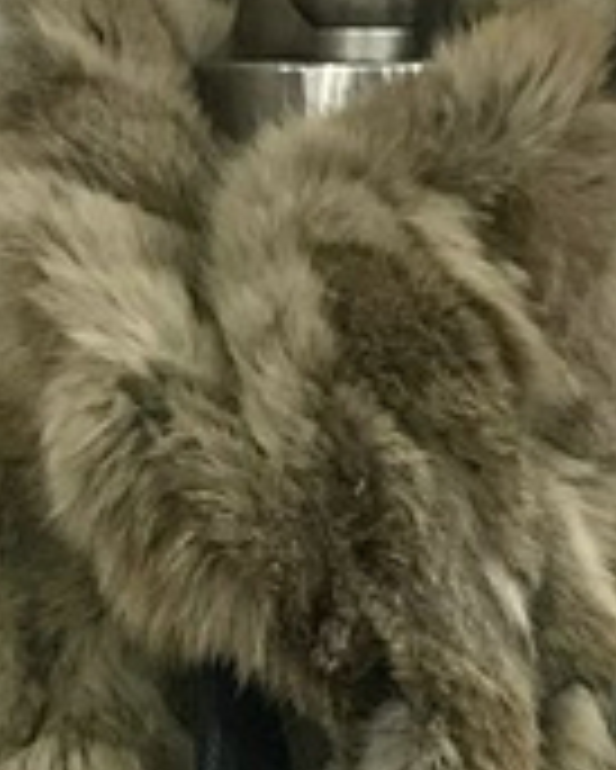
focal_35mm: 160
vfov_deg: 11.1
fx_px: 3643
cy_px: 1441
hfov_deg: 9.7
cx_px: 283
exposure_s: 1/17
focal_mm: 3.99
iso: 64
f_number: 1.8
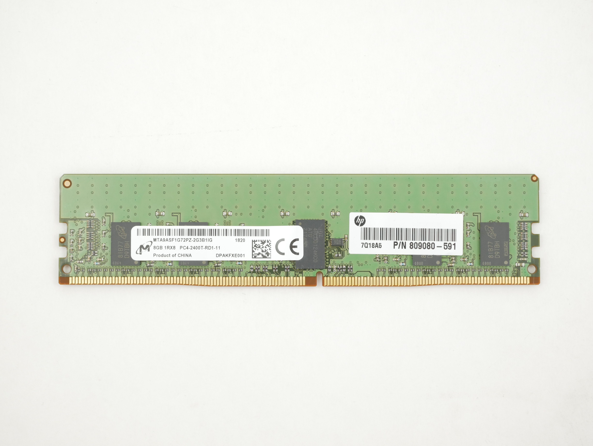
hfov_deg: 32.2
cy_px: 223
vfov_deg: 24.4
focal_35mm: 60
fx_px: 1028
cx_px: 296
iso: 800
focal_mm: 30
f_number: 5.6
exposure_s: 1/100
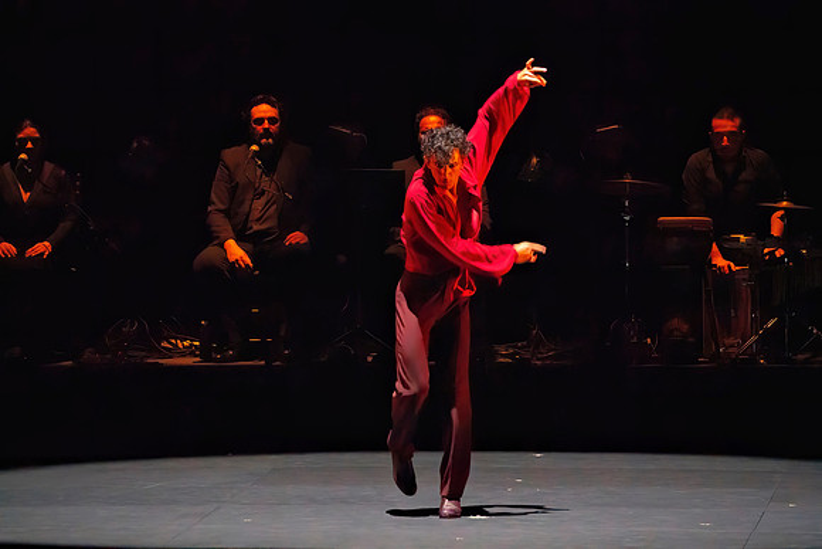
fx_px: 8313
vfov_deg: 3.8
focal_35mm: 364
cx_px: 411
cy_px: 274
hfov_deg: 5.7
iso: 20000
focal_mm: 364
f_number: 10
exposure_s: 1/400
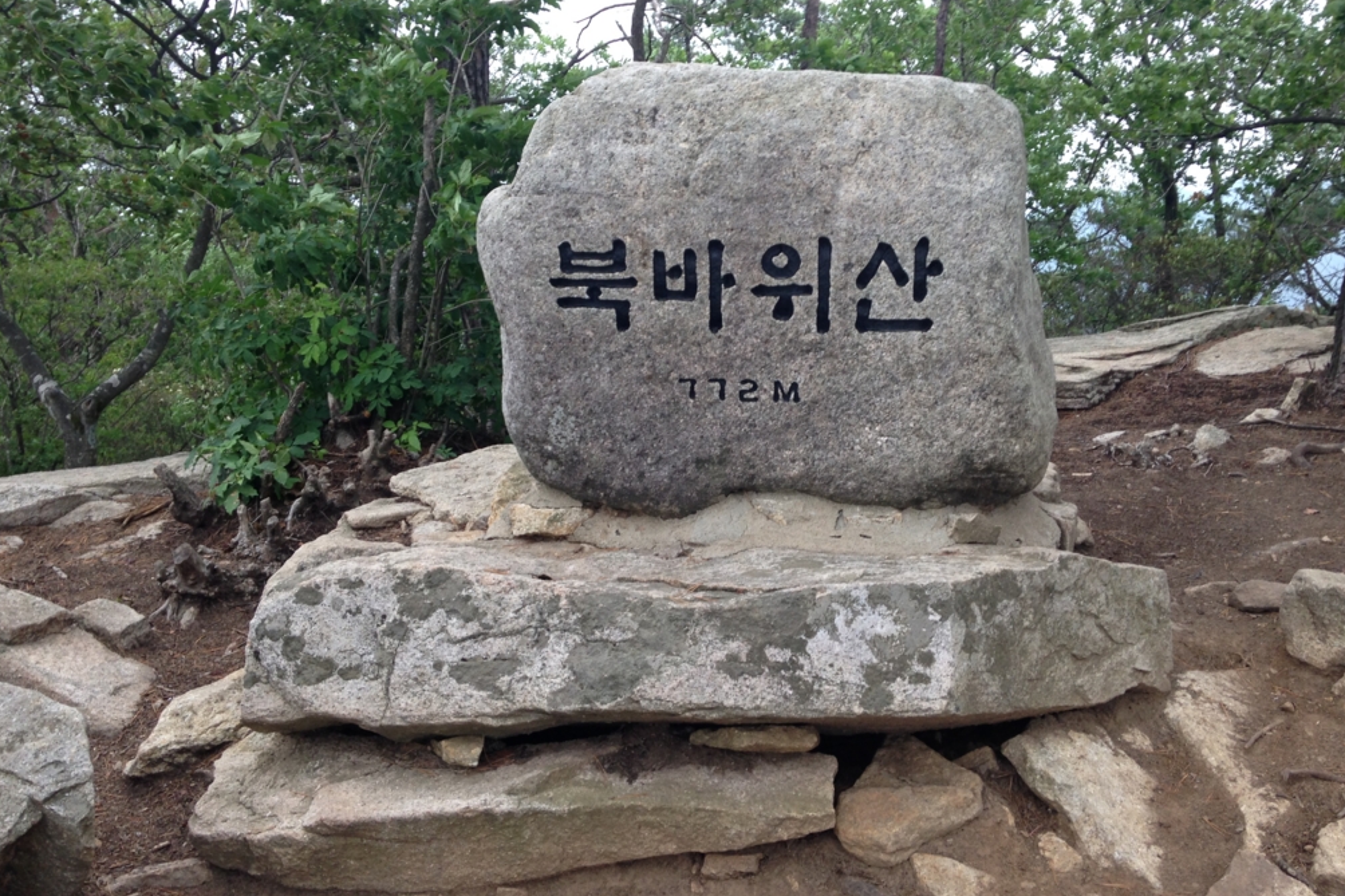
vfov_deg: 37.8
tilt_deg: -14.9
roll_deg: +1.5
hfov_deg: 54.4
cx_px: 679
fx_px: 1307
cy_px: 433
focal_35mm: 35
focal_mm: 4.12
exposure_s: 1/126
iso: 50
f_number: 2.4
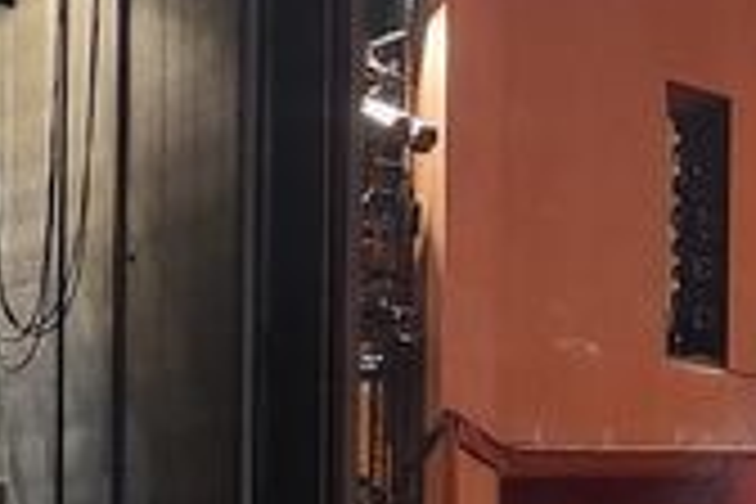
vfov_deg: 14.6
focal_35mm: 89
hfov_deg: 20.7
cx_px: -243
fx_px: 1869
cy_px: 698
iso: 1000
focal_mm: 5.23
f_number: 1.8
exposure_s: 1/25
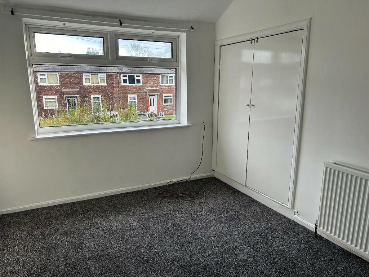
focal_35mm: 26
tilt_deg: -12.2
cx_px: 184
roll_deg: +0.0
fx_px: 277
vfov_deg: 53.1
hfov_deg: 67.3
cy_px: 138
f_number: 1.5
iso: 64
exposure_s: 1/121
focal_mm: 5.7
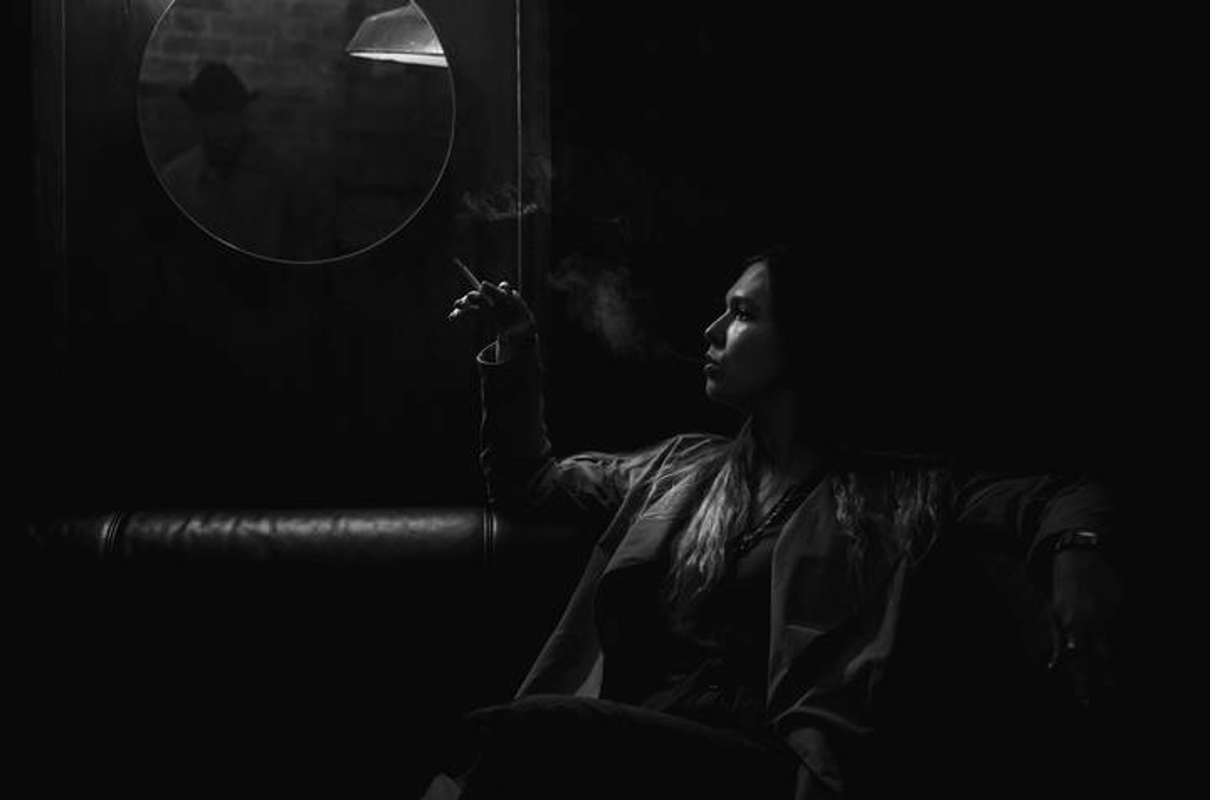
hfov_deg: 37.9
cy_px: 400
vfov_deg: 25.6
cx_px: 605
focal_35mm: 52
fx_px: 1760
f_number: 2.2
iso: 500
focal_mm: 35
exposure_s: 1/160
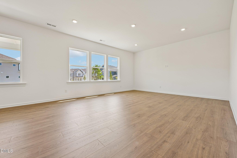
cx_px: 118
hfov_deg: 104.3
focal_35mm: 14
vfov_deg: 81.2
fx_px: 92
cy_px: 79
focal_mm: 14
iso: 100
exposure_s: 1/100
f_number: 8
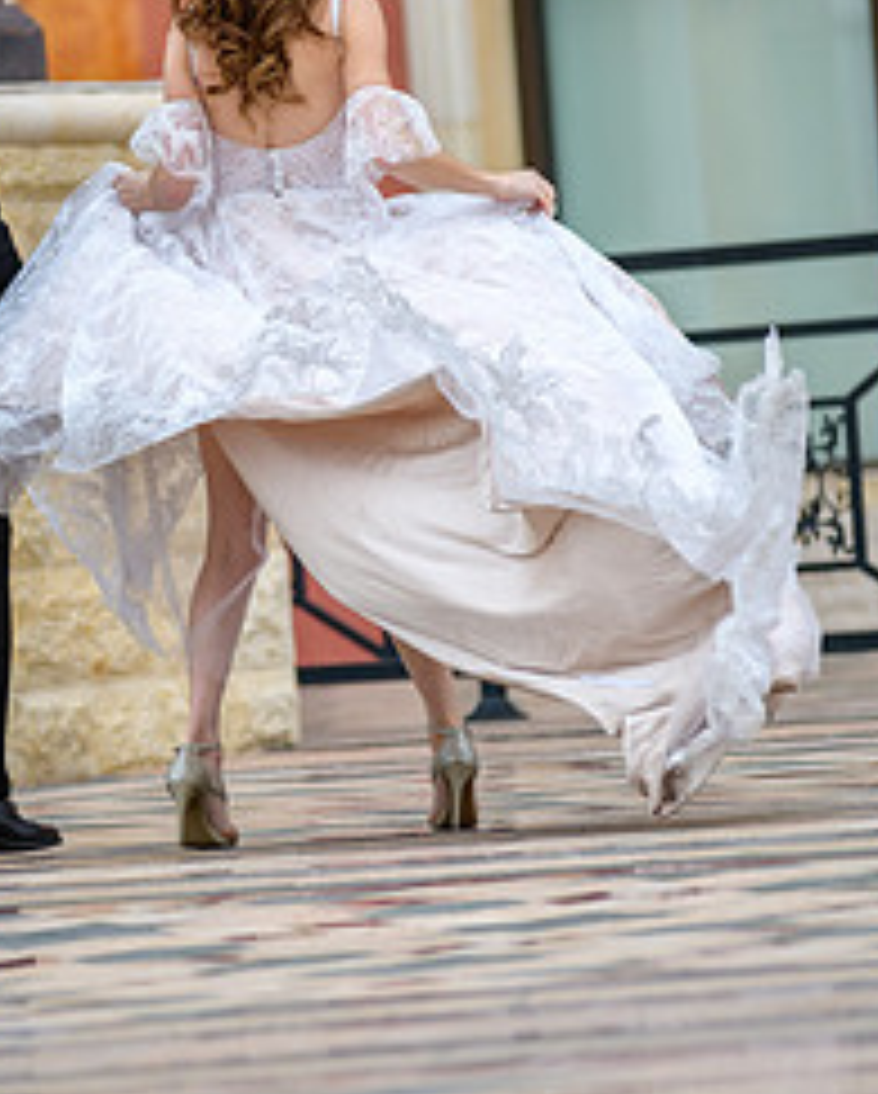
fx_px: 11250
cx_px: 284
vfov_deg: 5.6
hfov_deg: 4.5
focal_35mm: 347
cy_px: 414
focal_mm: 200
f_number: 2.8
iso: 400
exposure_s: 1/2000
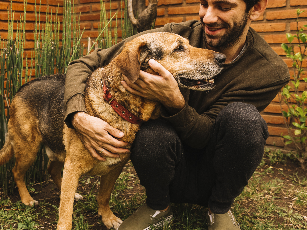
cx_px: 61
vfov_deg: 27.5
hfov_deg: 35.0
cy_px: 111
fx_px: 470
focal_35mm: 53
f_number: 4.5
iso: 400
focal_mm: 30
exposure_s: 1/400
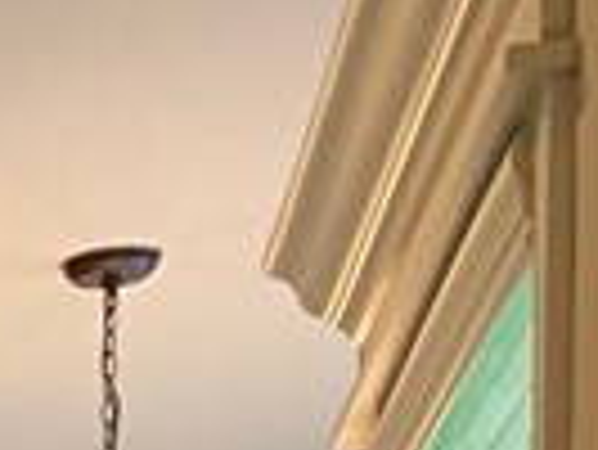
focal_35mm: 200
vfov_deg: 6.6
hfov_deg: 7.9
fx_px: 3458
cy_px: 1494
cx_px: -1416
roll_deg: +0.3
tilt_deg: -0.9
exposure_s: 1/60
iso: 200
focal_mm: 4.25
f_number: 1.8
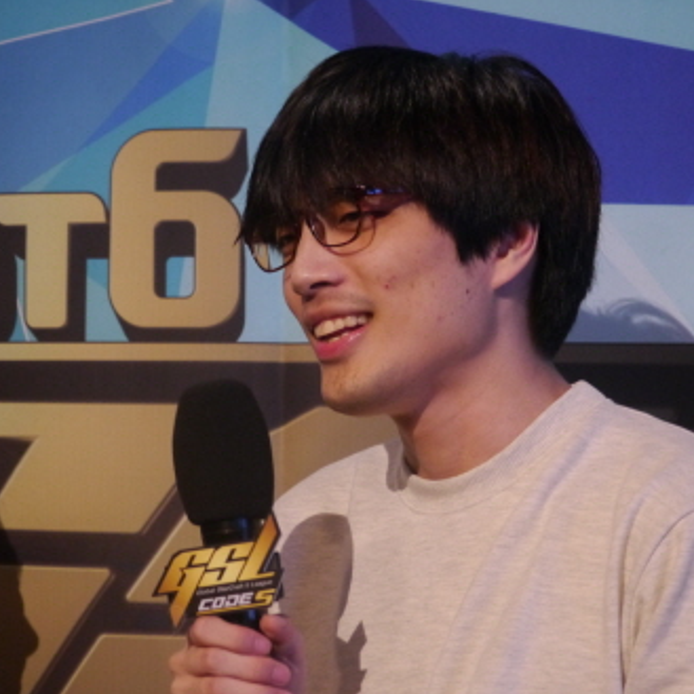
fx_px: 3017
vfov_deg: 13.1
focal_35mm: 133
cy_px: 413
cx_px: 430
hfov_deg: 13.1
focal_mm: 45
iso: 1000
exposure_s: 1/100
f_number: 4
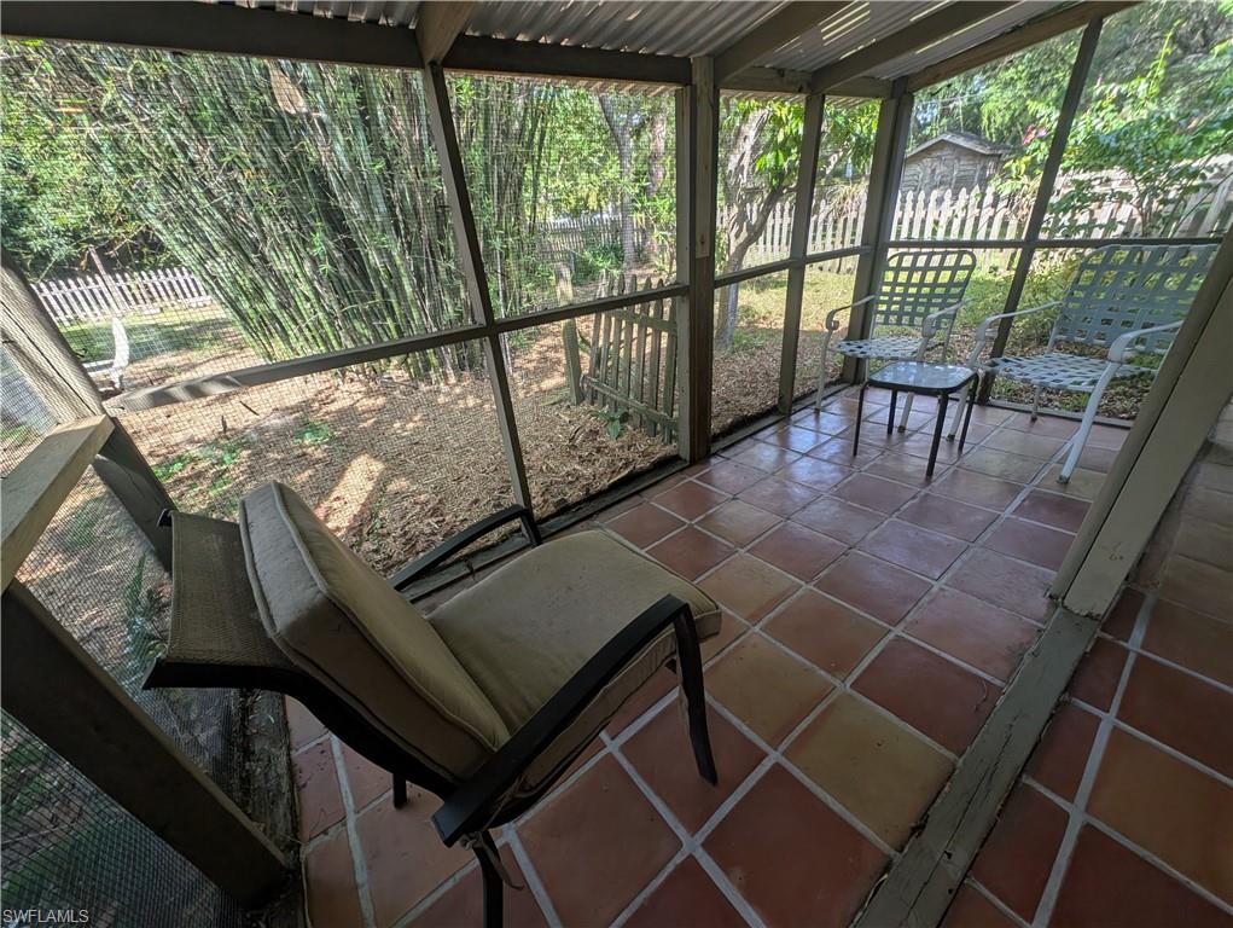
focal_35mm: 12
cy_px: 464
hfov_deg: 110.5
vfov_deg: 94.6
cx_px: 616
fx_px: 428
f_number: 1.95
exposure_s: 1/191
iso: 46
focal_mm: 2.23
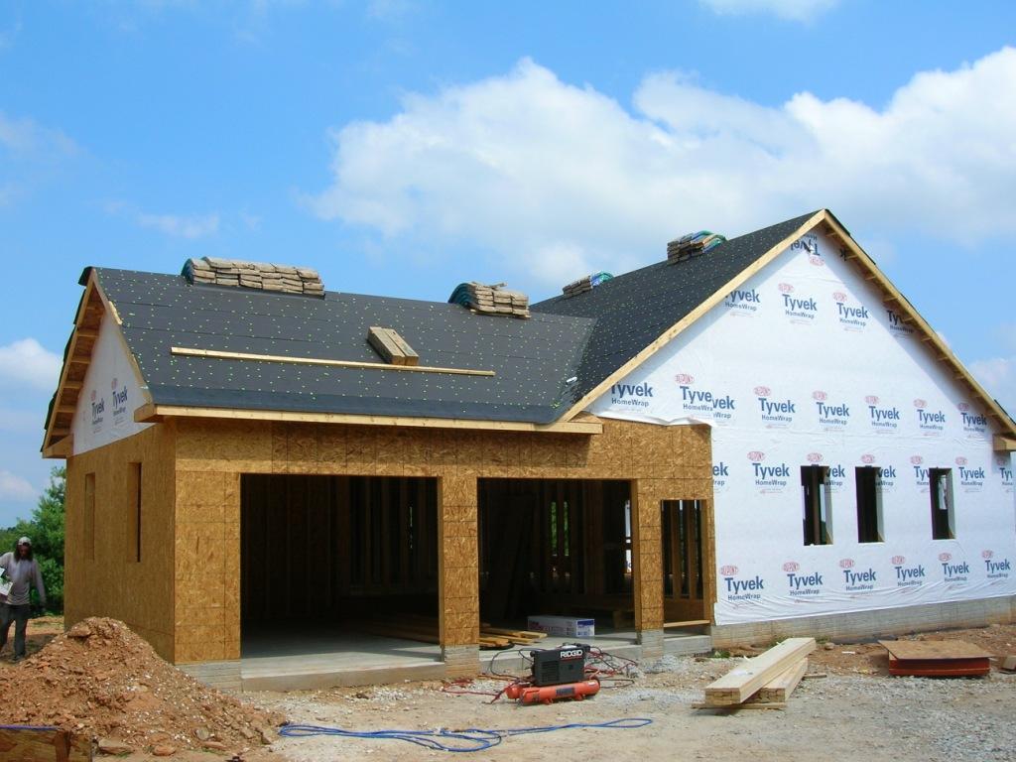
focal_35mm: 36
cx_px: 508
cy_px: 381
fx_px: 1057
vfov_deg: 39.7
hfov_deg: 51.4
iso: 50
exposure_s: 1/420
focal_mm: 6
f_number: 4.9
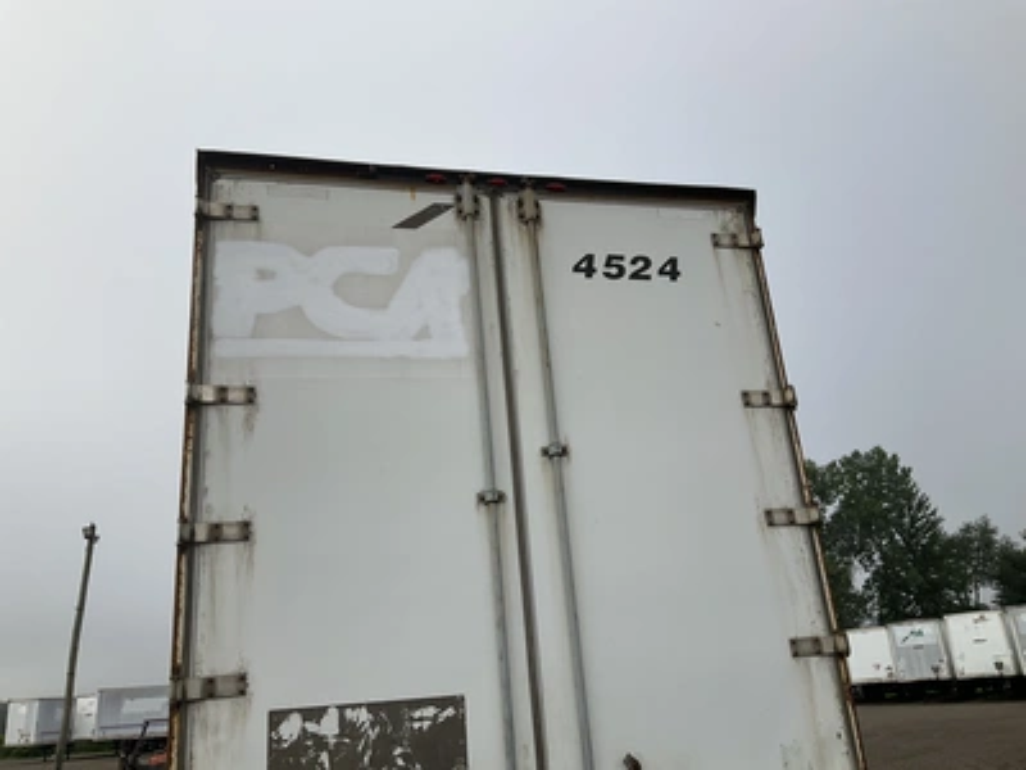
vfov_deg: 48.2
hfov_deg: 61.7
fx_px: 860
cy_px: 385
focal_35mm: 29
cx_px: 513
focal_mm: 3
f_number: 1.8
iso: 25
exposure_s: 1/2427
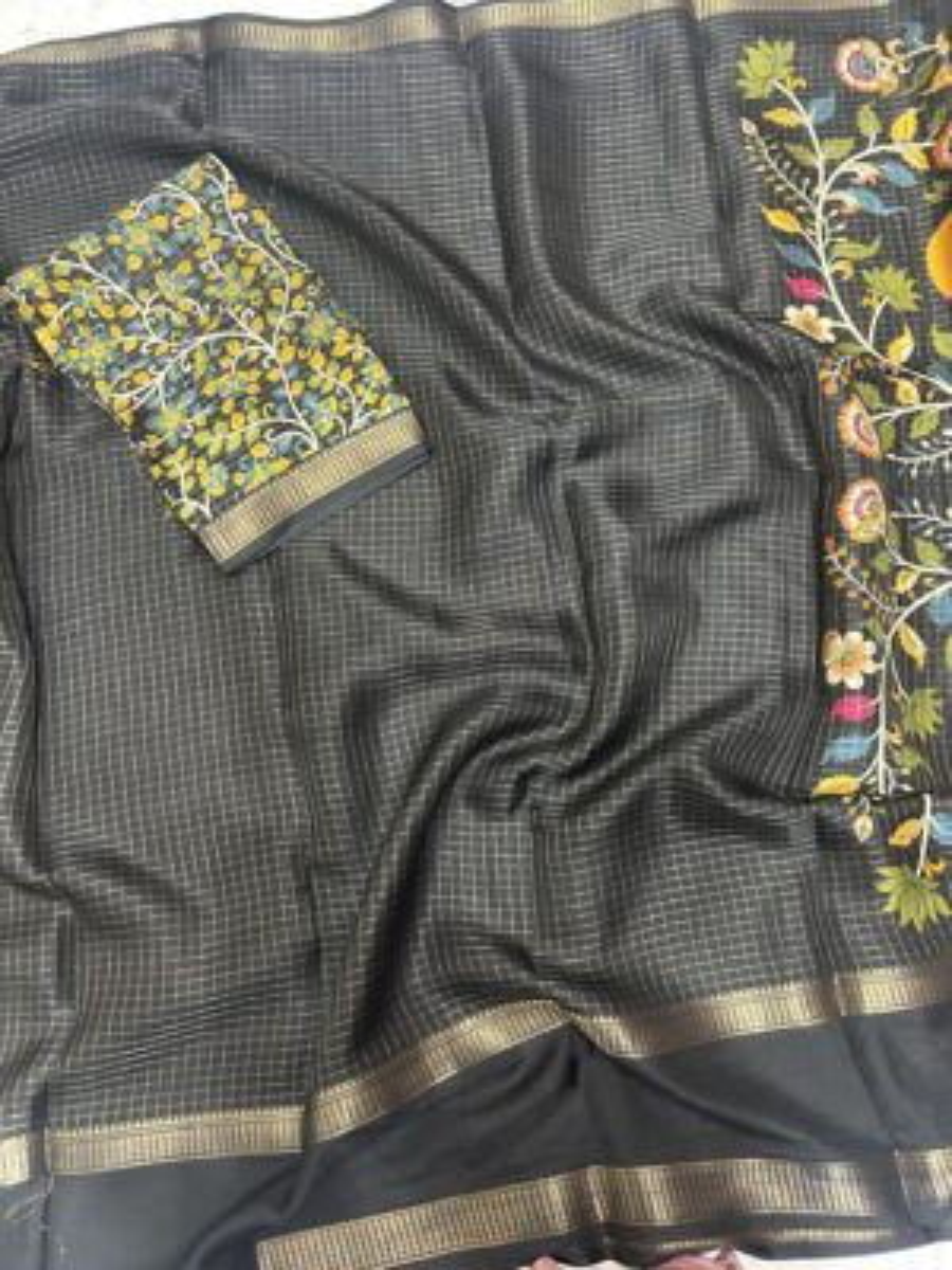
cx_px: 476
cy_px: 635
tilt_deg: -78.9
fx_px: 953
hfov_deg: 53.1
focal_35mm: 26
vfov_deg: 67.3
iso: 400
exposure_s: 1/50
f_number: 1.5
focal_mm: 5.7
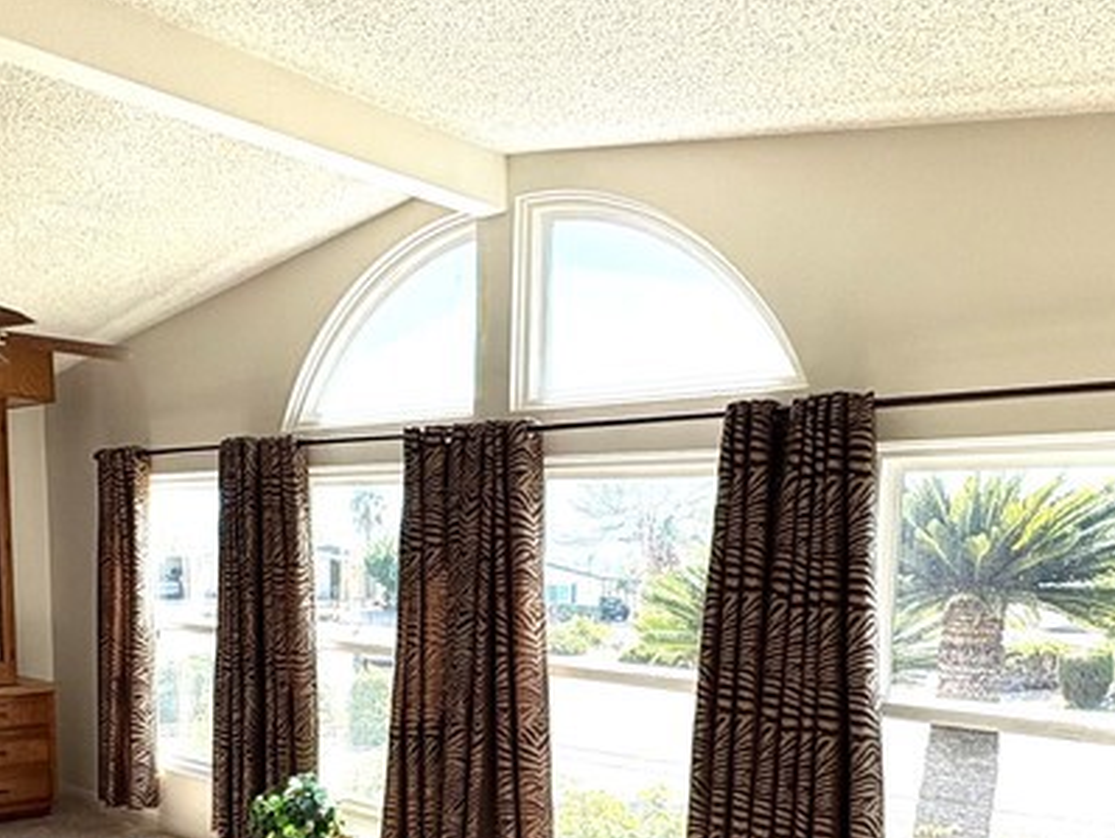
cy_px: 701
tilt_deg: -6.8
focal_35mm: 36
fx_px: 1160
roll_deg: -1.6
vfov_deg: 37.9
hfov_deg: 51.3
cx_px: 532
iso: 50
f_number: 2.2
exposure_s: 1/473
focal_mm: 2.22
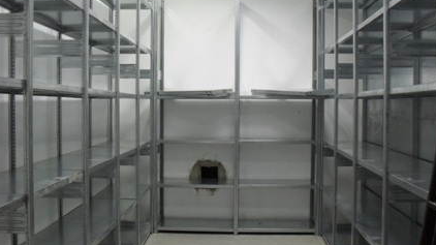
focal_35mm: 44
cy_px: 125
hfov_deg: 46.4
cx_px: 211
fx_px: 508
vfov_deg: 27.1
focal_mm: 6.3
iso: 200
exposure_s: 1/30
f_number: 2.8
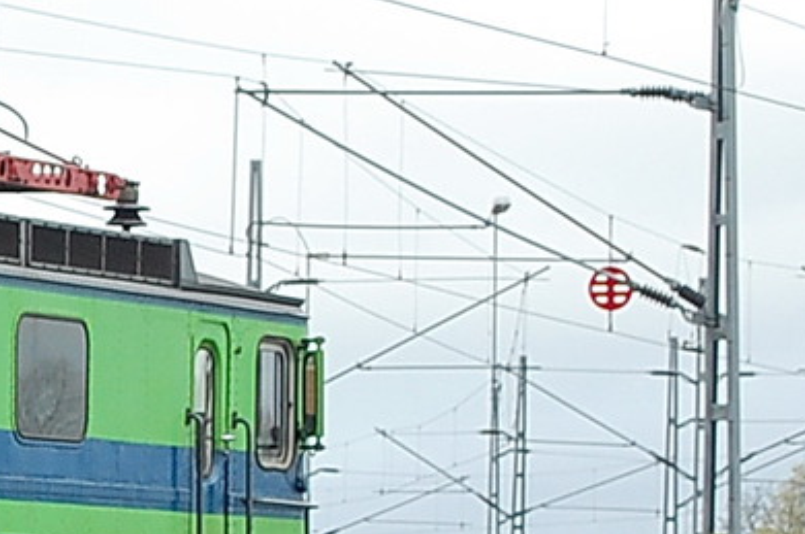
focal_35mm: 332
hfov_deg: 6.1
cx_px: -520
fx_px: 7425
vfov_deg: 4.1
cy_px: 294
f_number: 5.6
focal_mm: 45
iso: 200
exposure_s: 1/160
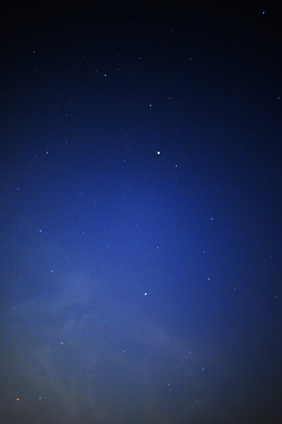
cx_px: 141
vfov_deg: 84.0
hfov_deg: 61.8
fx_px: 235
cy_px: 212
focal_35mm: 20
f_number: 1.4
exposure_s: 1/2
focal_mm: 20
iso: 6400
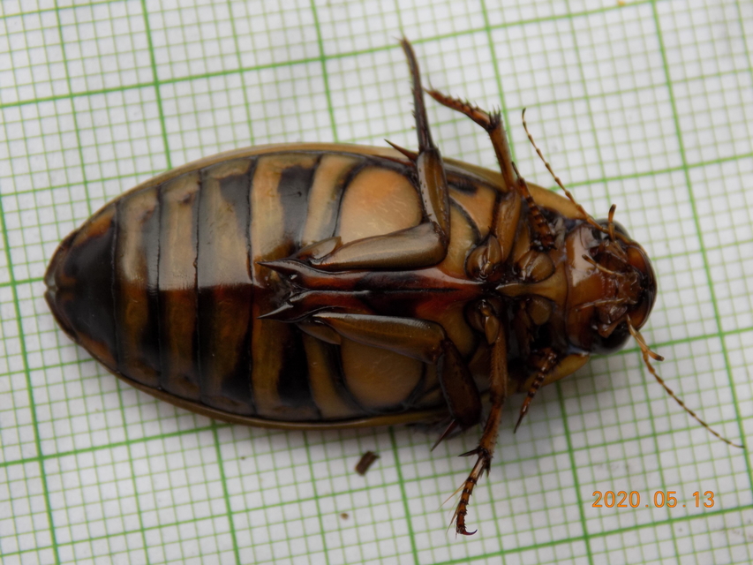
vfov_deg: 12.6
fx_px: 2567
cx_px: 376
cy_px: 282
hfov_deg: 16.7
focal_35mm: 118
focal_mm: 20.9
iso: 80
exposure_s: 1/50
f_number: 4.8
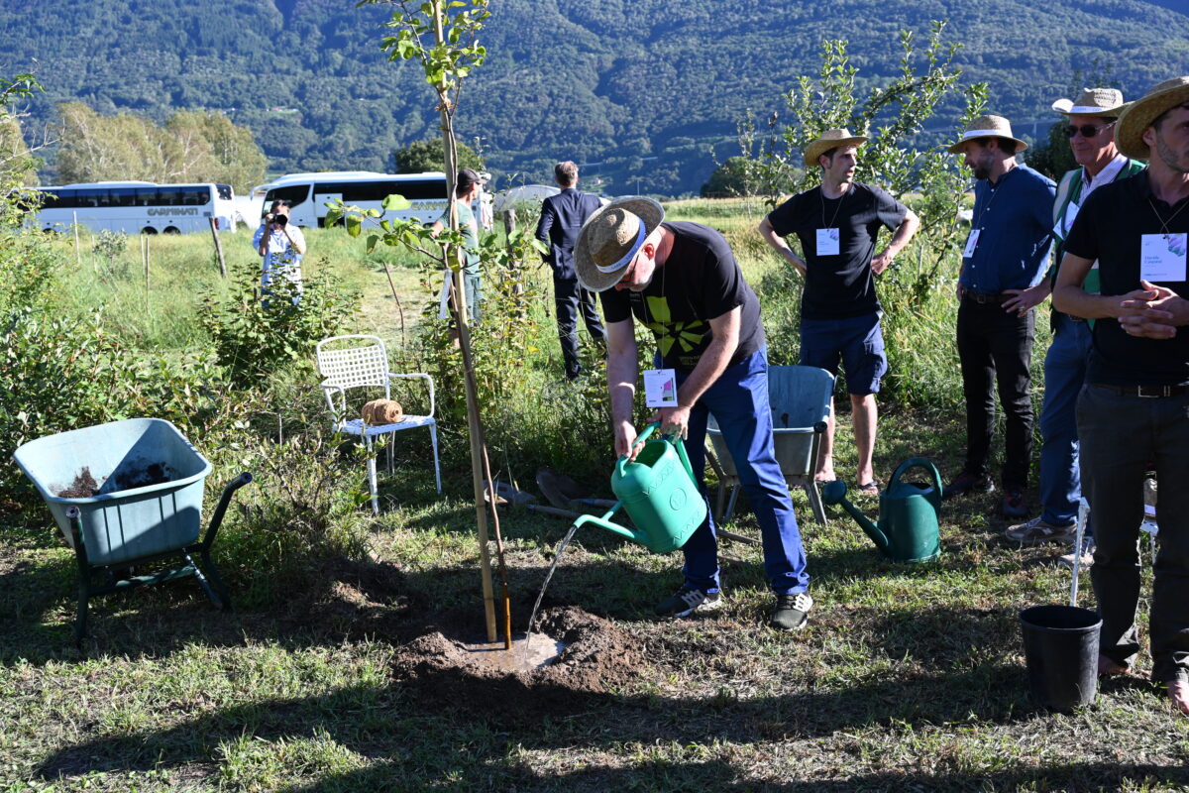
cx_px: 594
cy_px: 396
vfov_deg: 39.4
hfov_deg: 56.5
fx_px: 1106
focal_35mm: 34
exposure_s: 1/250
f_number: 5.6
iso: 140
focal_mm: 33.5
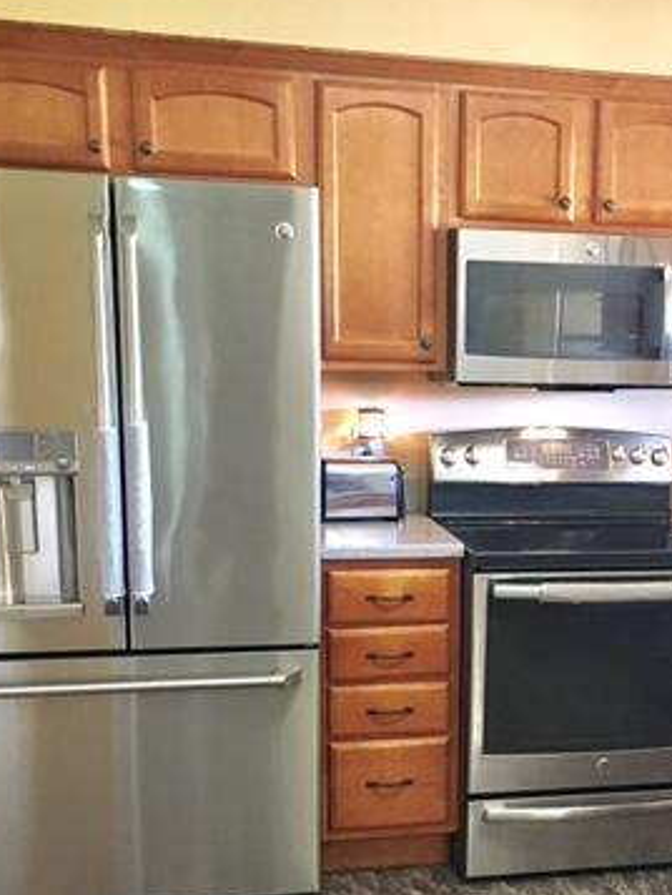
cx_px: 529
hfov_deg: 27.5
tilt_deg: -10.5
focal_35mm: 52
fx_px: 1345
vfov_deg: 36.4
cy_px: 604
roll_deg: -1.2
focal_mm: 4.15
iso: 200
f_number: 2.2
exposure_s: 1/30
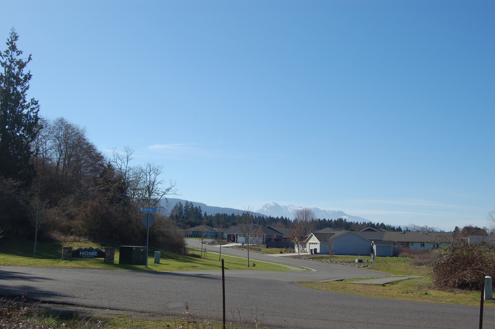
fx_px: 536
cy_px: 164
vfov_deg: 34.2
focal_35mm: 39
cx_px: 248
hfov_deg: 49.6
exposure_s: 1/350
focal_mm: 26
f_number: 9.5
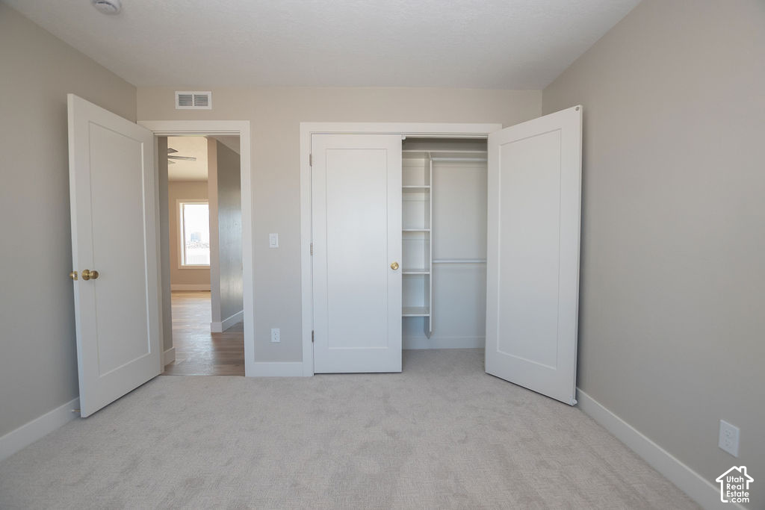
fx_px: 326
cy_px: 255
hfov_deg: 99.1
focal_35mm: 15
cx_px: 382
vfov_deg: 76.0
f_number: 4
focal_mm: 10
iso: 500
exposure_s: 1/200
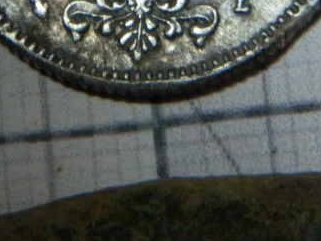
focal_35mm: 279
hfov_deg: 7.1
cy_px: -132
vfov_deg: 5.3
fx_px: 2588
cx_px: 130
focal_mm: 15.1
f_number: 4.2
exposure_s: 1/60
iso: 400
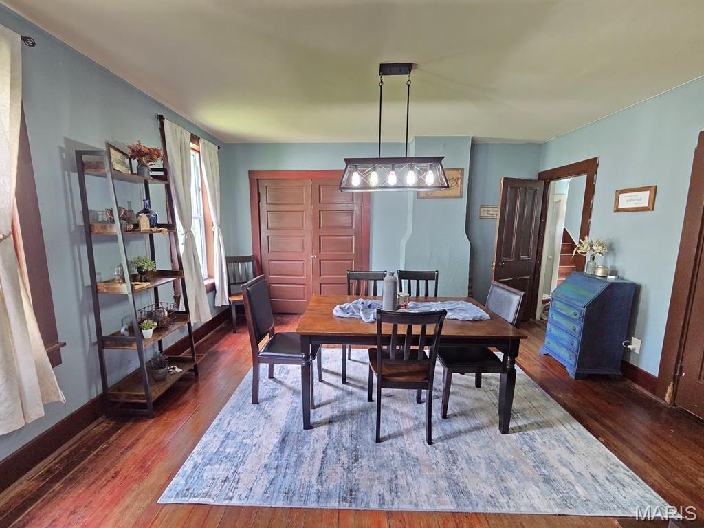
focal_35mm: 13
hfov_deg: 106.2
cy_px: 264
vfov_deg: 89.9
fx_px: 264
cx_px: 352
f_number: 2.2
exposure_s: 1/60
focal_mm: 2.2
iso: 800
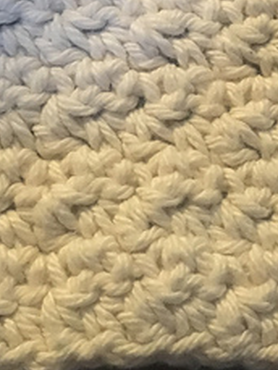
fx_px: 867
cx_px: 202
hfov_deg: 18.1
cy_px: 21
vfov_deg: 23.3
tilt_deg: -72.1
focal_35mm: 81
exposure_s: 1/15
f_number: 2.2
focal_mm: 4.15
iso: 250
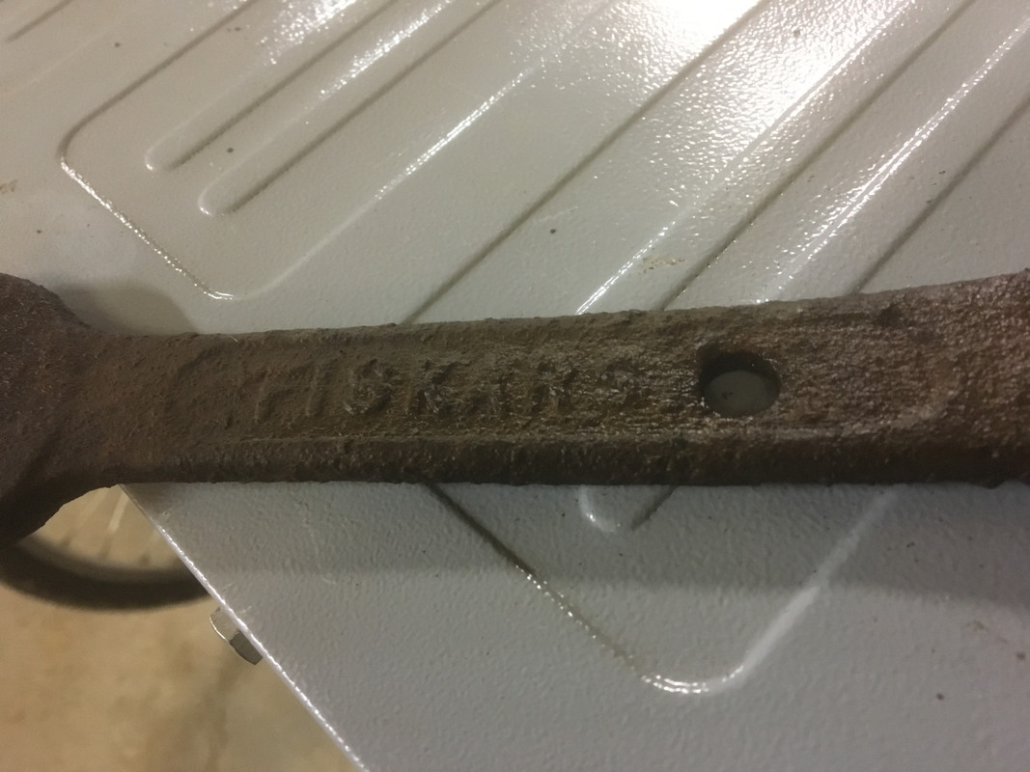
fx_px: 863
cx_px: 515
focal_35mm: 29
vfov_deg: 48.2
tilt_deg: -55.4
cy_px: 386
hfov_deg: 61.7
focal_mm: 4.15
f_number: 2.2
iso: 250
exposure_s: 1/17
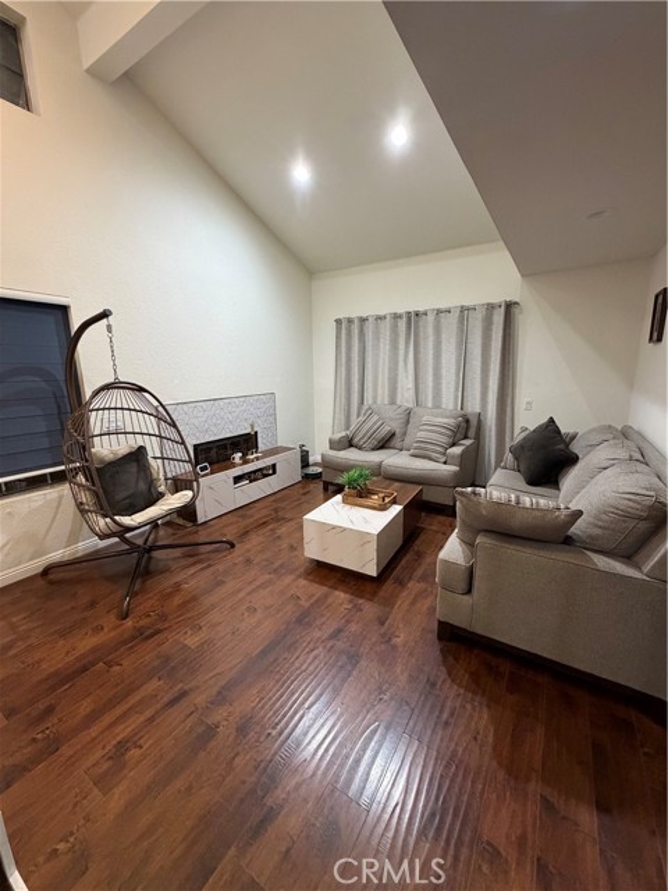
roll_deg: +1.3
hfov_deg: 85.7
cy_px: 446
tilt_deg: -12.3
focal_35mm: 14
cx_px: 334
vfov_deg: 102.1
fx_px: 360
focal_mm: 2.22
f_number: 2.2
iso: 500
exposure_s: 1/60
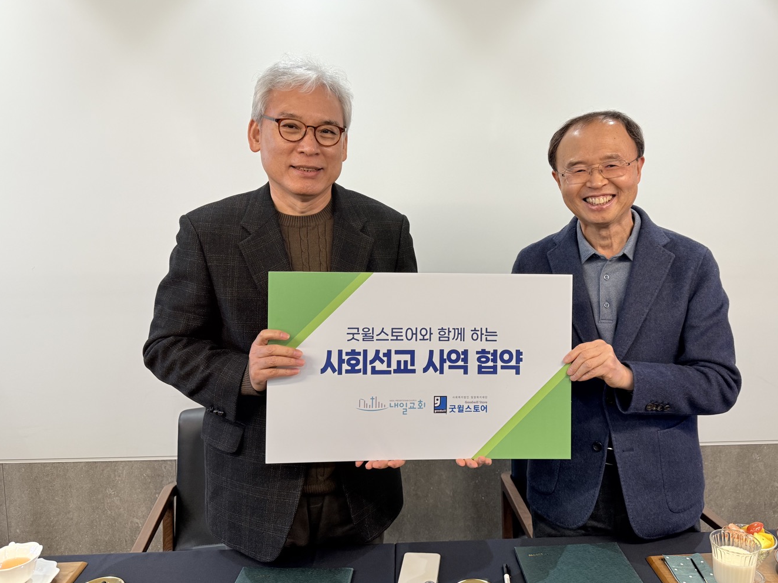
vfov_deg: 48.2
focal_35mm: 29
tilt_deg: -5.5
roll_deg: +0.9
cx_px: 439
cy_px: 265
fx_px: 652
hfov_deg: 61.4
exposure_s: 1/120
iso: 160
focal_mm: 6.76
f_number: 1.78
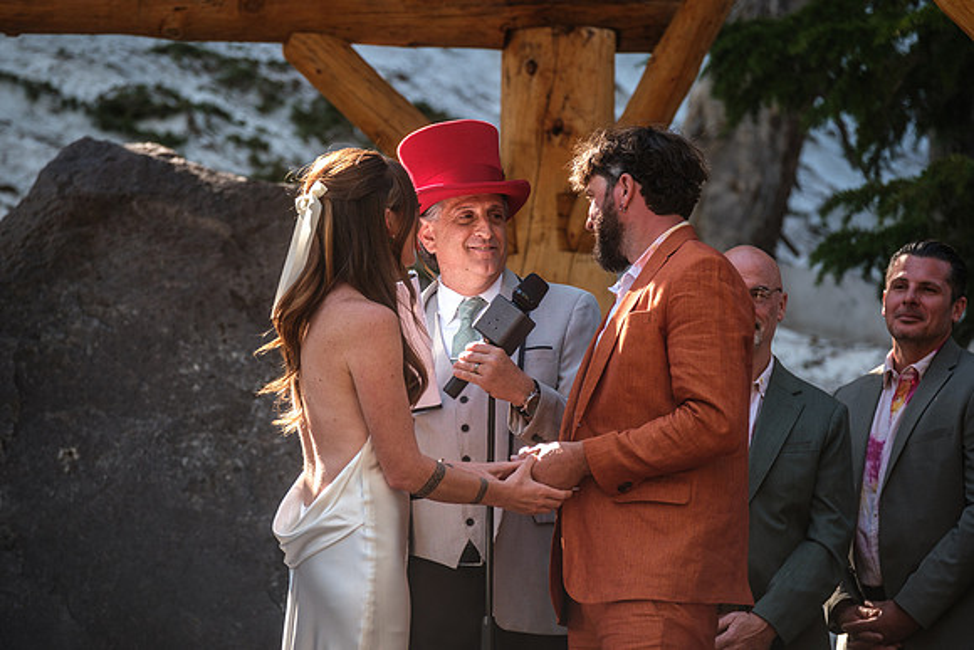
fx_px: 5683
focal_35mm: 210
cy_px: 325
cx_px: 487
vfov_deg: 6.5
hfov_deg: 9.8
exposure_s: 1/240
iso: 400
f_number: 4
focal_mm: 140
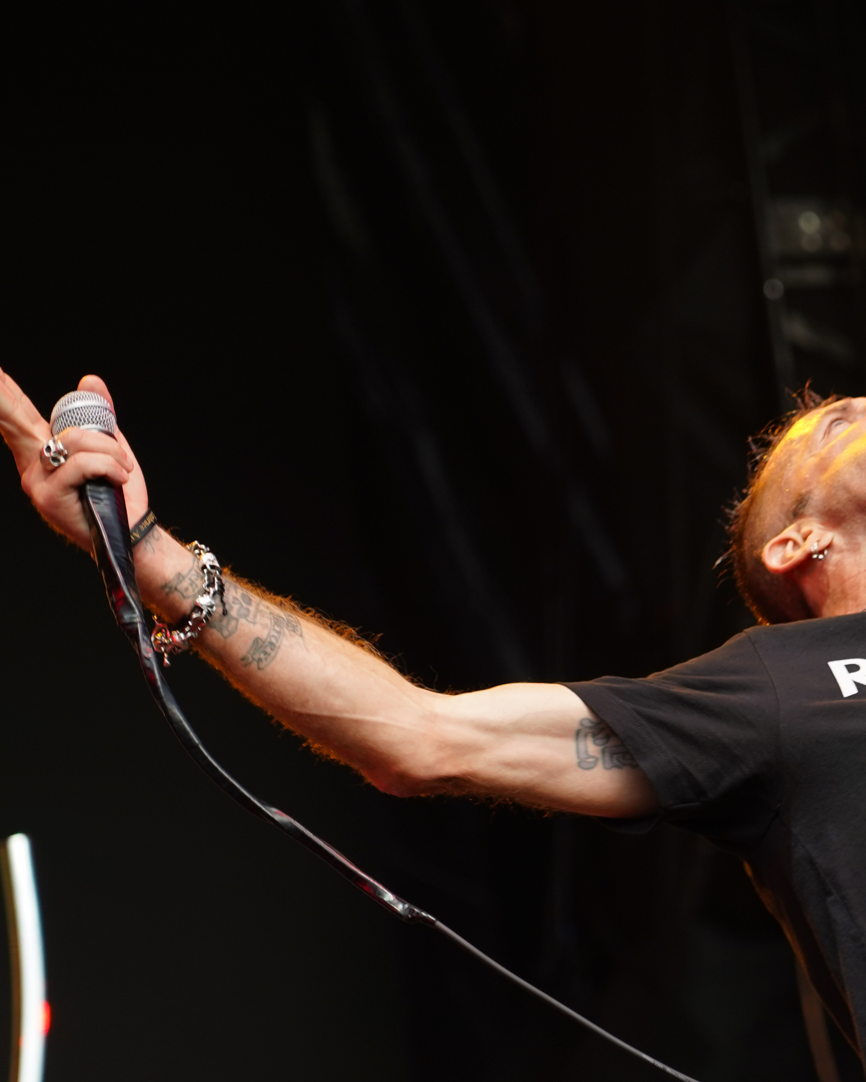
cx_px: 864
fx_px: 6888
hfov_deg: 7.2
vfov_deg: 9.0
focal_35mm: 215
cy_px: 624
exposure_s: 1/125
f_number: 4
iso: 320
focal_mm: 105
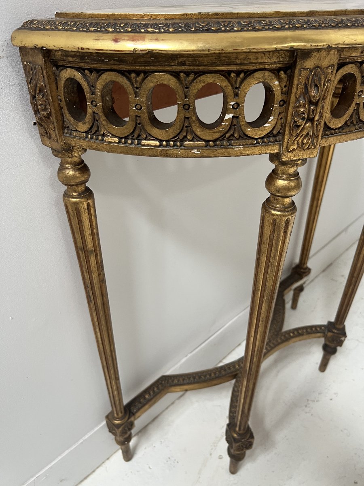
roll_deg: +2.1
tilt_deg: -33.0
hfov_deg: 53.1
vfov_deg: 67.3
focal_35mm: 26
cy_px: 243
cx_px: 182
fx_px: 365
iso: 125
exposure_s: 1/82
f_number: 1.5
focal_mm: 5.7
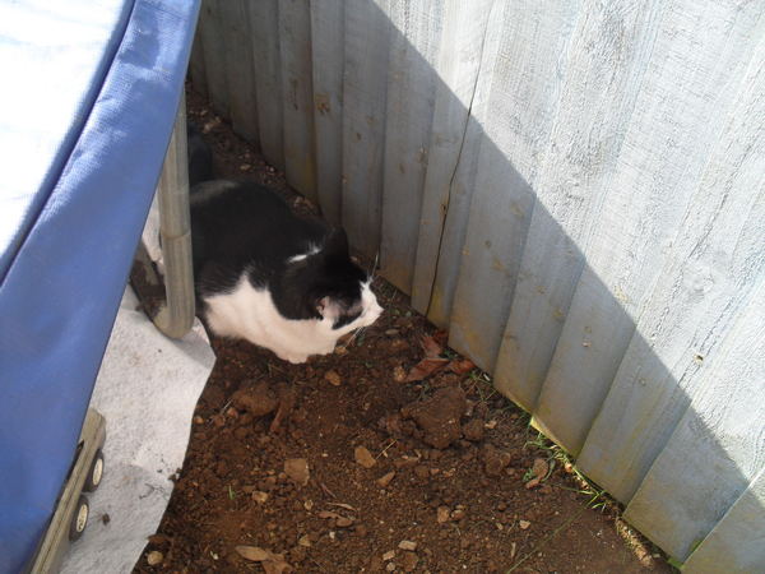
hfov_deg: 52.6
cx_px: 382
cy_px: 287
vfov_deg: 40.7
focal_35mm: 35
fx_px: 773
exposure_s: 1/125
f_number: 3.2
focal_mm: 6.3
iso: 100
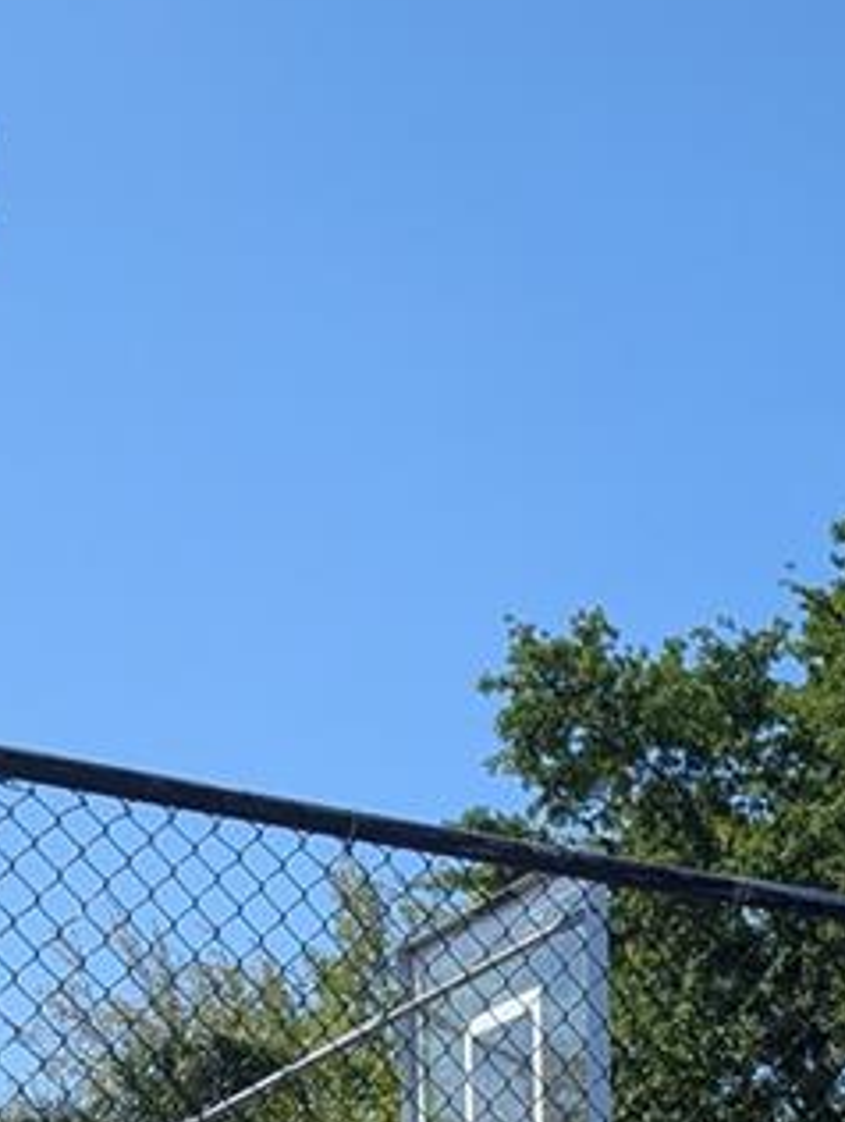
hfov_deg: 15.1
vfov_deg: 18.0
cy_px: 1903
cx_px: 1273
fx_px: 2954
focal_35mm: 91
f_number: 1.68
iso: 19
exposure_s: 1/763
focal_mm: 6.9
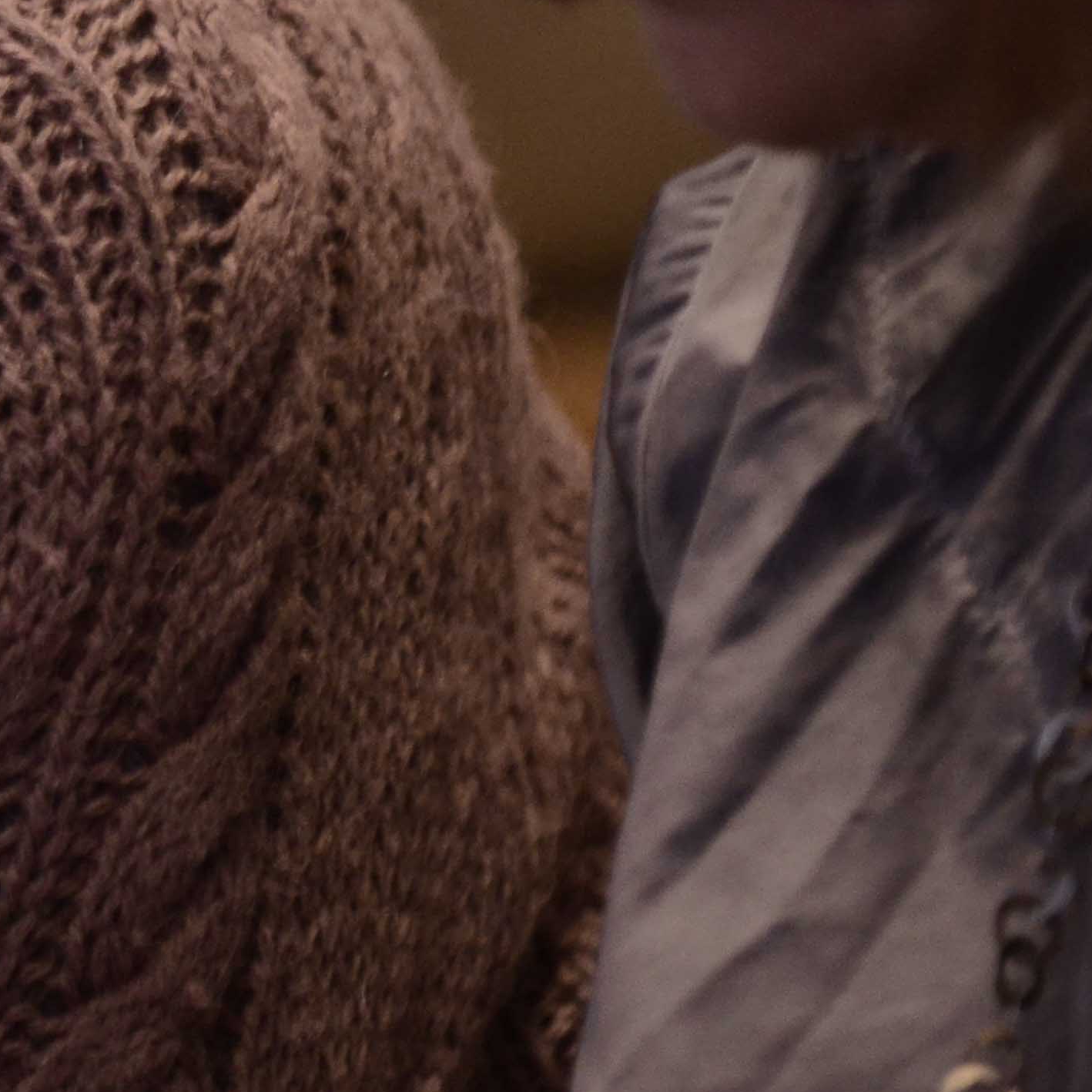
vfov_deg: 2.3
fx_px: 26768
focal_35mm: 750
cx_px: -782
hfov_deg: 2.3
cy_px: -580
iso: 2000
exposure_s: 1/40
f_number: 2.8
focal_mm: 170
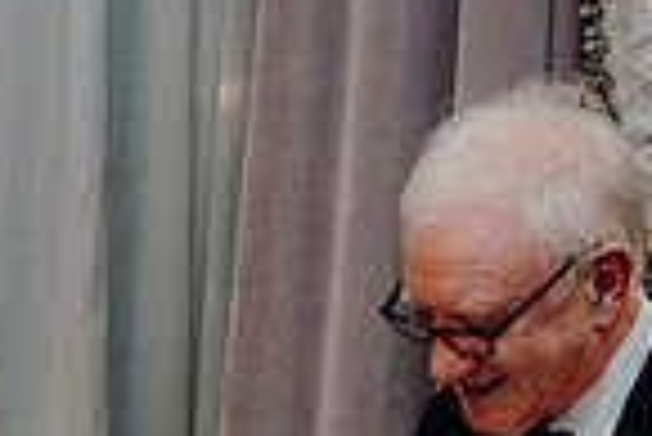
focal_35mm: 164
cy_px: 811
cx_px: -346
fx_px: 2973
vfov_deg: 8.1
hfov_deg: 11.9
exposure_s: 1/160
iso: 2500
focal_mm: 41
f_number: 4
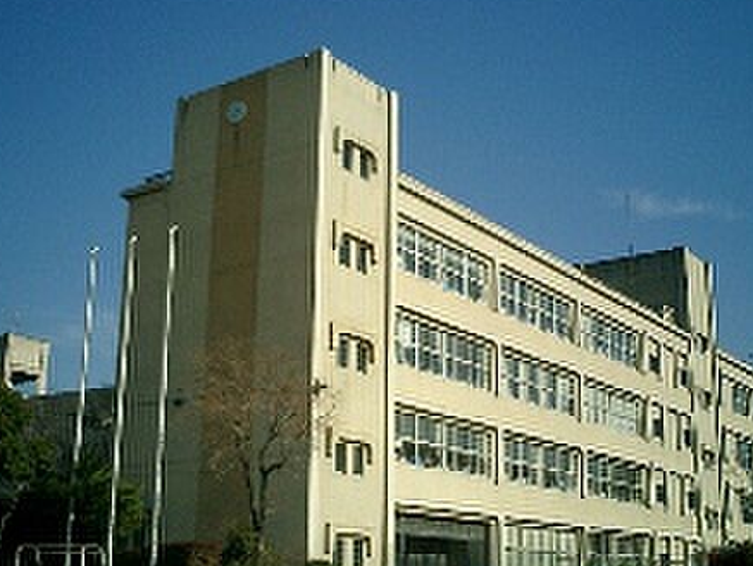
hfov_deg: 40.4
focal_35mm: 47
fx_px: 1023
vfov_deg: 30.9
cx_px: 383
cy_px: 316
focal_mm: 7.5
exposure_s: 1/2500
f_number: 3.2
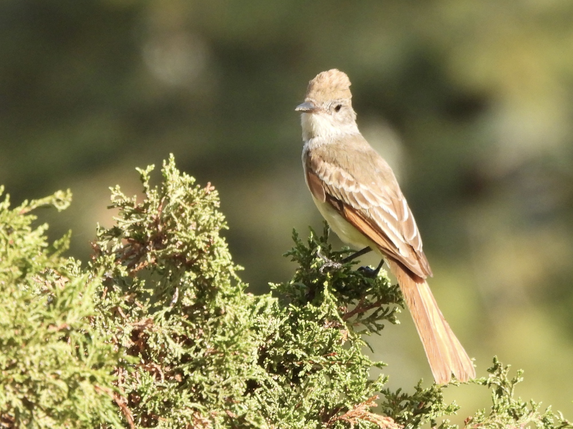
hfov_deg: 1.8
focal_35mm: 1100
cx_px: 286
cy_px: 214
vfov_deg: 1.4
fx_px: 18208
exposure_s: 1/400
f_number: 5.6
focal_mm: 196
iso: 400
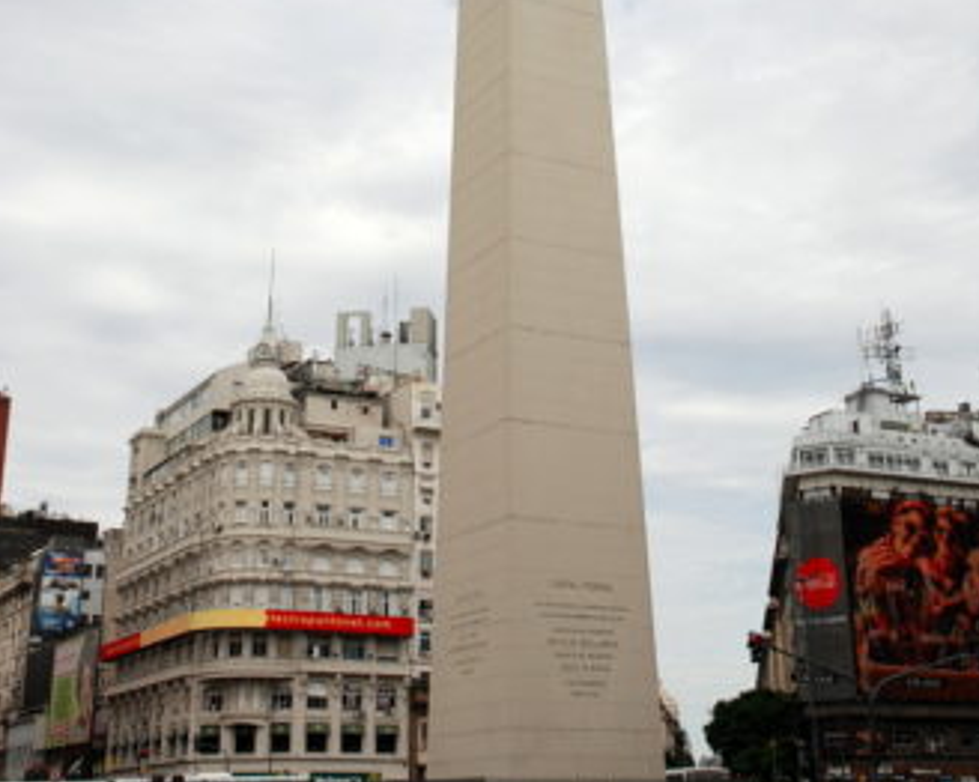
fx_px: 1555
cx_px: 497
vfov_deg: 27.9
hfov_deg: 34.9
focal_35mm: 54
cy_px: 206
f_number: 9
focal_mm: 25
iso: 100
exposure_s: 1/320
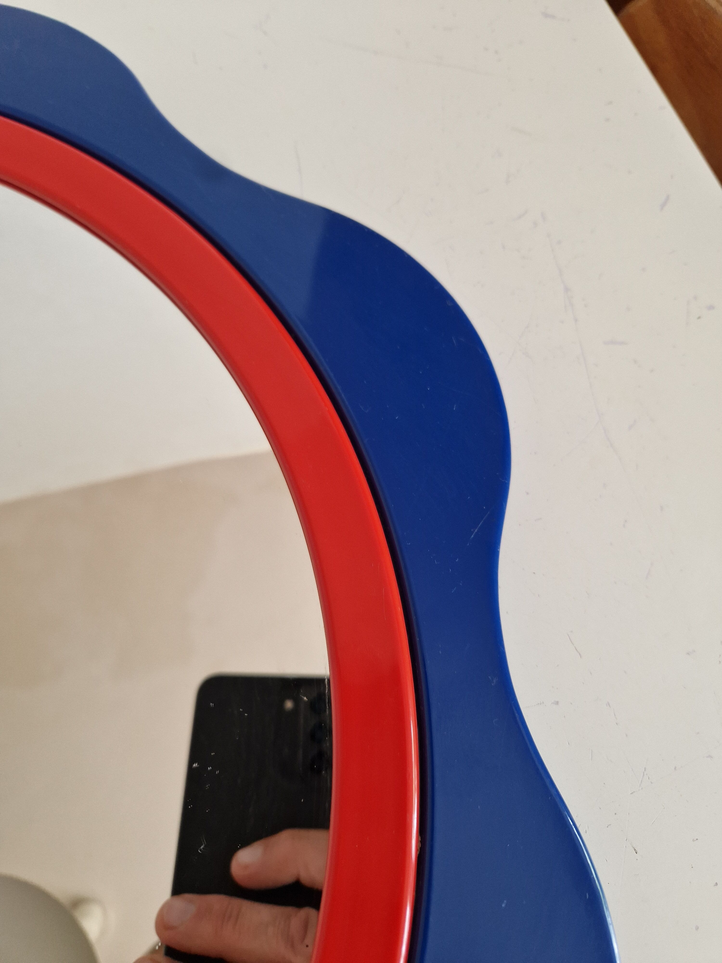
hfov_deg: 58.9
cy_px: 482
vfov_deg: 73.9
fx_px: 640
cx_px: 361
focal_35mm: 23
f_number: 1.8
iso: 50
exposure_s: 1/100
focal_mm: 5.4
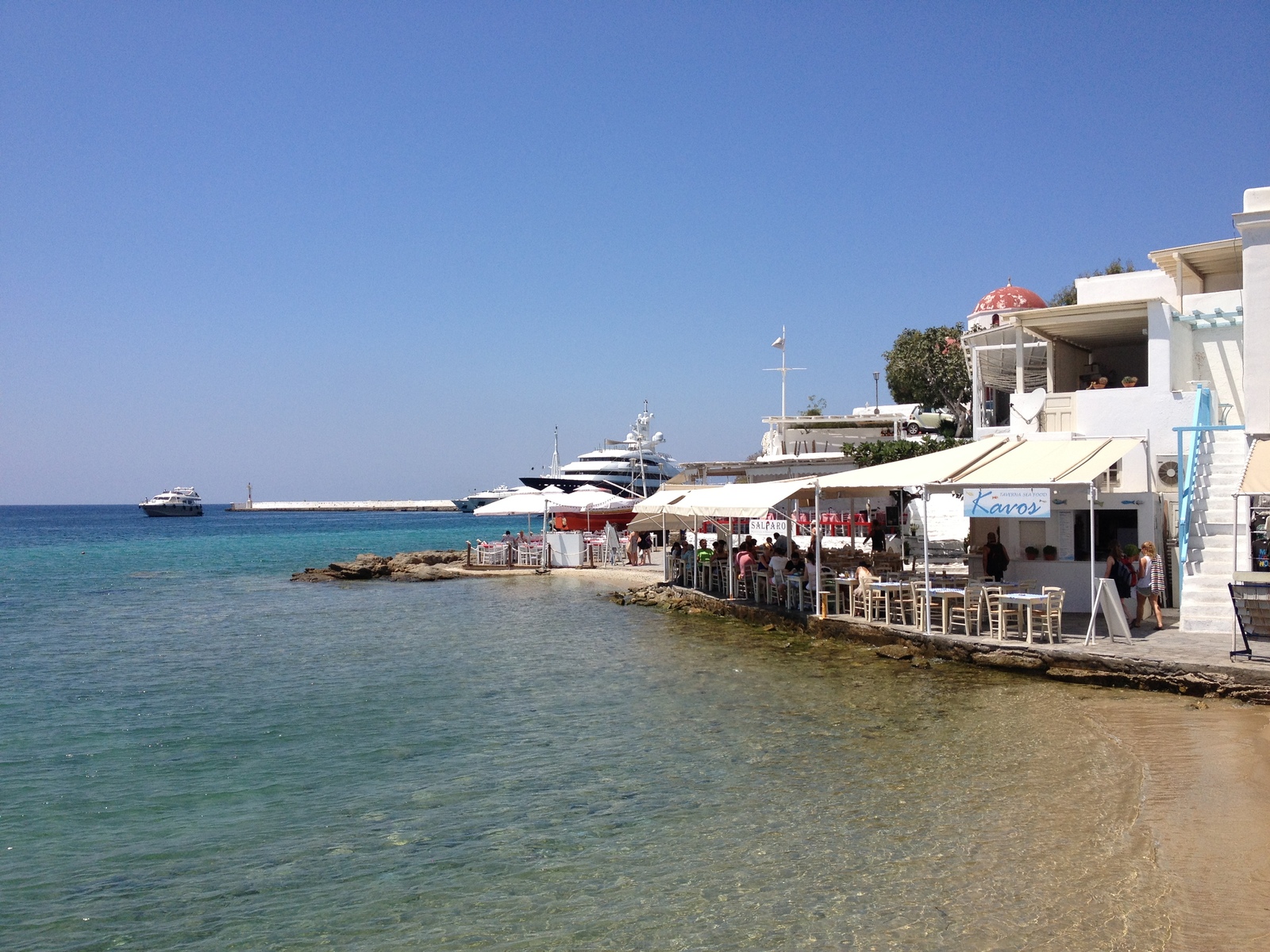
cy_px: 476
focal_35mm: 35
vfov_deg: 40.7
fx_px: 1284
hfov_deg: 52.6
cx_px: 635
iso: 50
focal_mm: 4.28
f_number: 2.4
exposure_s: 1/2208
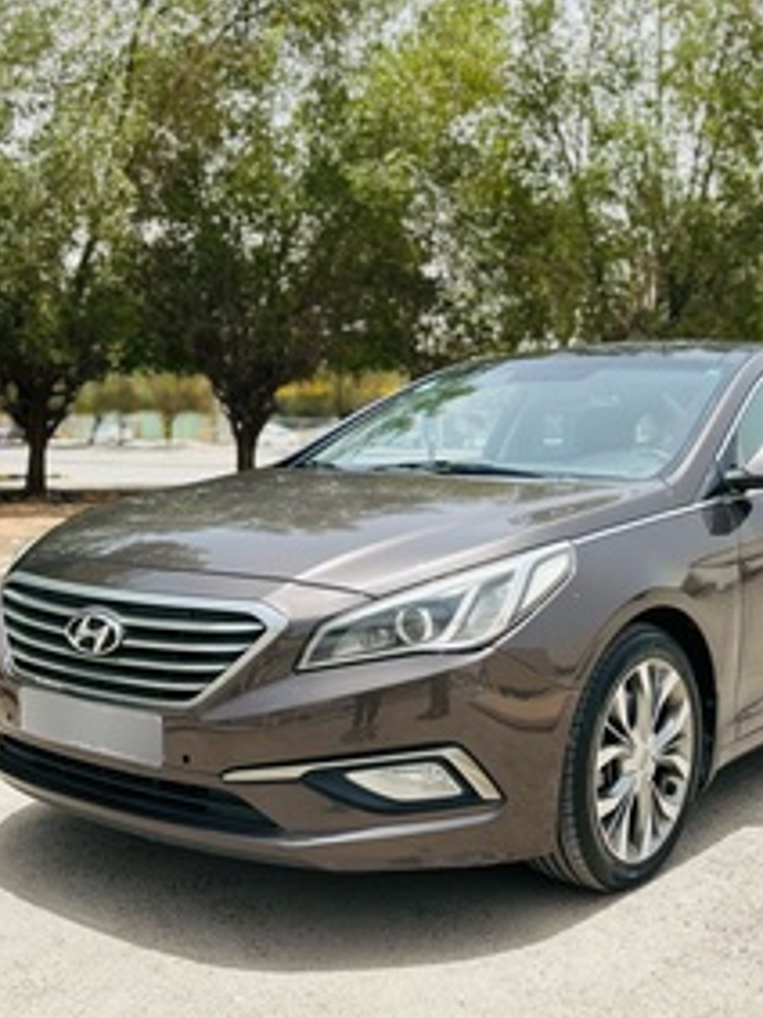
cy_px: 570
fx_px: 1235
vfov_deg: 44.7
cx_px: 484
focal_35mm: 42
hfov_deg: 34.1
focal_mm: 5.7
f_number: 1.5
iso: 50
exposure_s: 1/2404
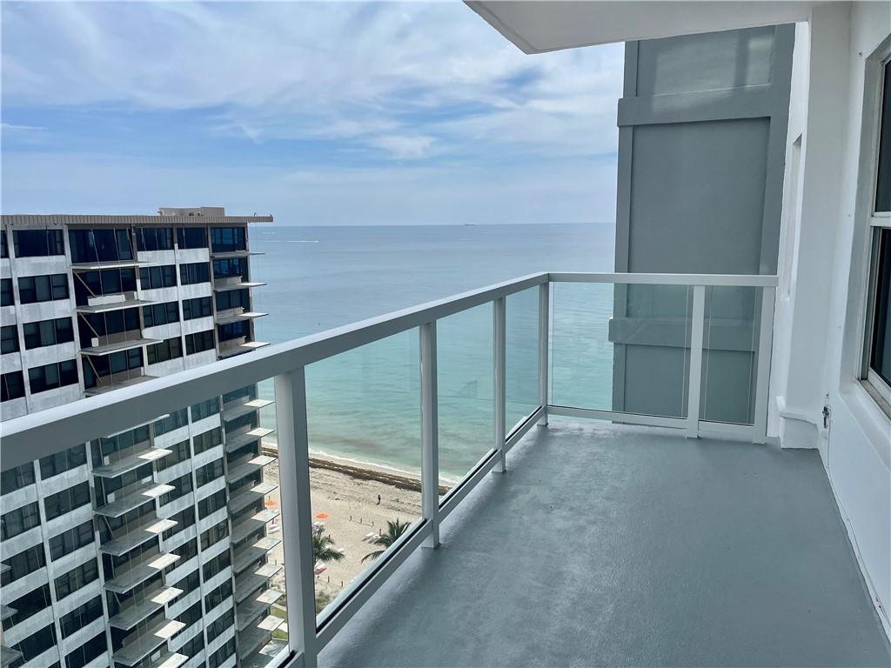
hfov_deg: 67.3
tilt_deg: -10.2
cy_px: 334
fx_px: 669
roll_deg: +0.9
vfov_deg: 53.1
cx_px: 446
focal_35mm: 26
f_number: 1.6
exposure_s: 1/6494
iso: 50
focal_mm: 5.1
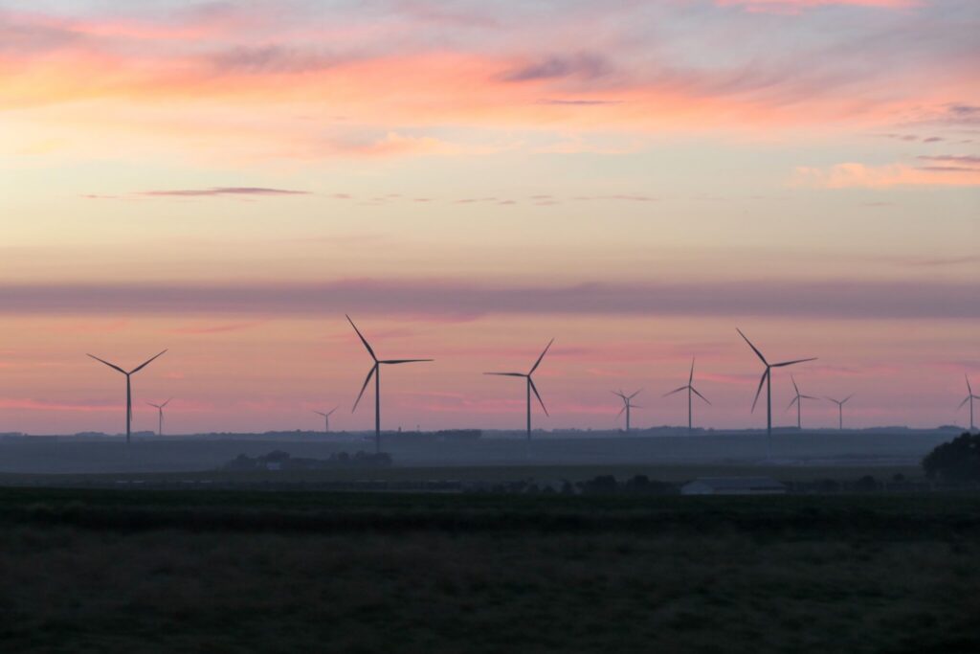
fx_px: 3321
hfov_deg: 16.8
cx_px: 490
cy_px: 327
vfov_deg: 11.2
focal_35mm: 122
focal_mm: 44.41
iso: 250
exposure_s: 1/80
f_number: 3.9
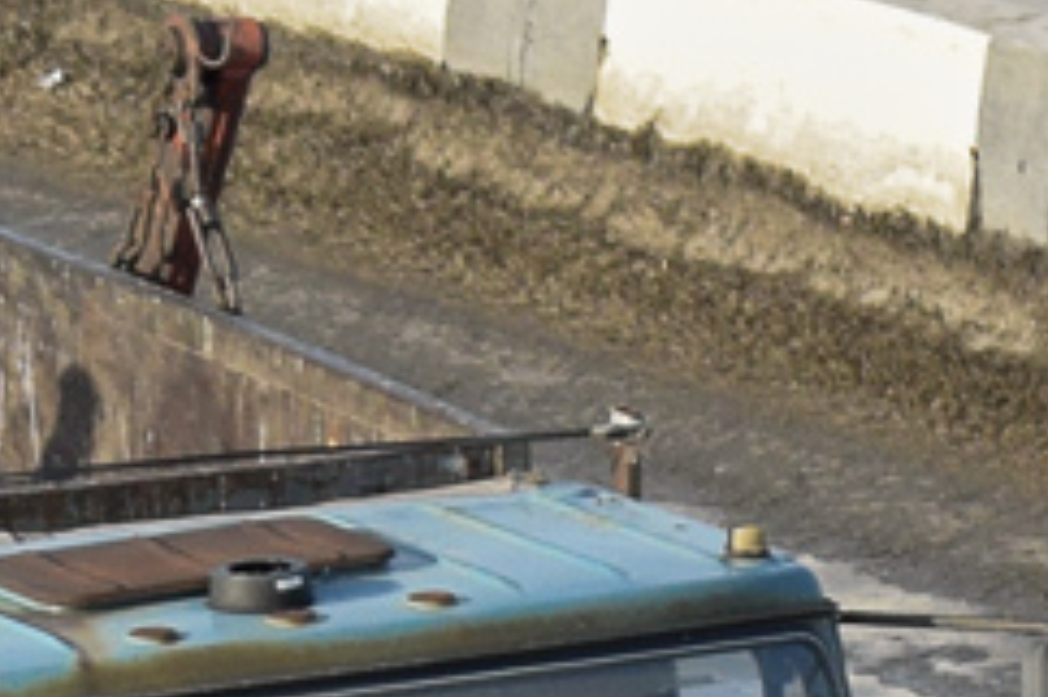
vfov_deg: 3.3
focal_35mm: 409
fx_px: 11912
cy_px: 1199
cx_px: 243
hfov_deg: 5.0
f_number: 5.6
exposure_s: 1/1000
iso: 400
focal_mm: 55
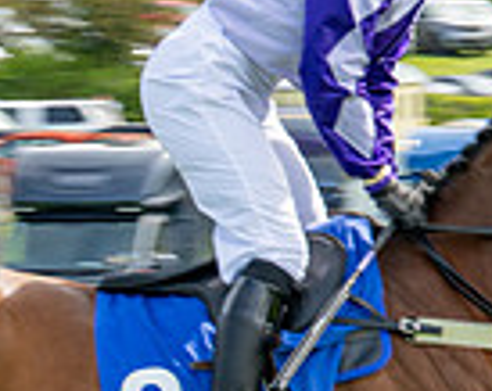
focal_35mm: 412
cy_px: 385
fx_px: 5986
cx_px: -34
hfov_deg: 4.7
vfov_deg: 3.7
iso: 100
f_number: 9
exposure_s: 1/160
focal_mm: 70
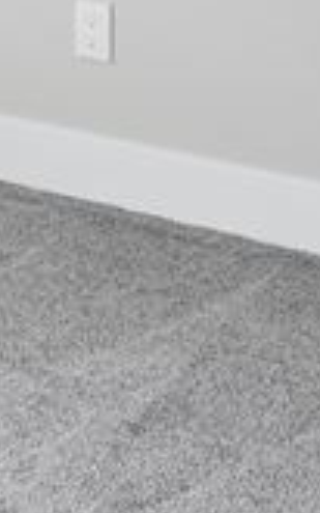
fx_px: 1871
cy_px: -396
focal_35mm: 134
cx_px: -652
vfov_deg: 13.9
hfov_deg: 8.2
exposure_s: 1/160
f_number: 9
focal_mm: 17
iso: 400
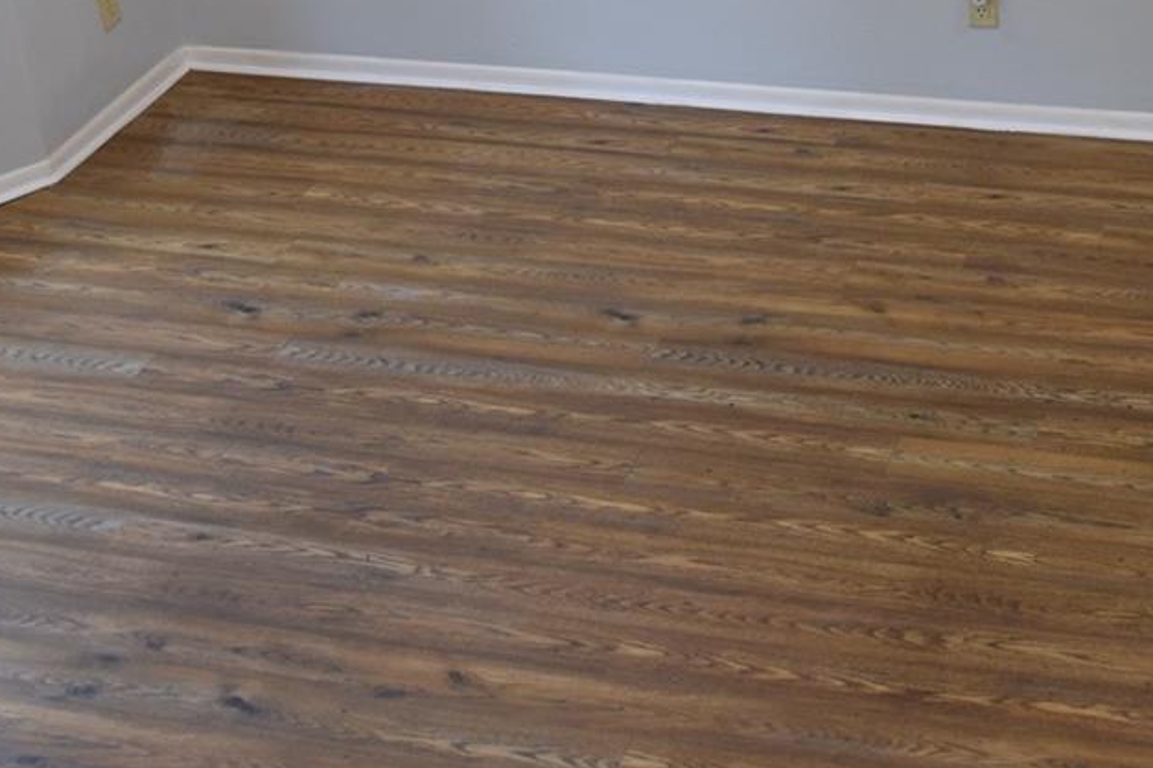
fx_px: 2209
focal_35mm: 69
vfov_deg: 19.4
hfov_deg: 28.7
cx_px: 890
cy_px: 88
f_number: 4.5
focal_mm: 18
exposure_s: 1/80
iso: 400
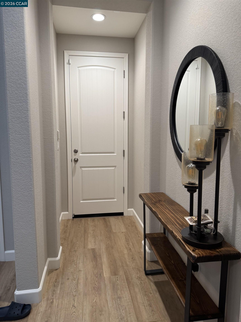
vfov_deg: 71.6
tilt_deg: -5.0
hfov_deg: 56.8
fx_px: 223
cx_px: 120
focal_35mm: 24
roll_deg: -0.5
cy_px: 161
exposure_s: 1/120
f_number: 1.78
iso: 200
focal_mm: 6.76
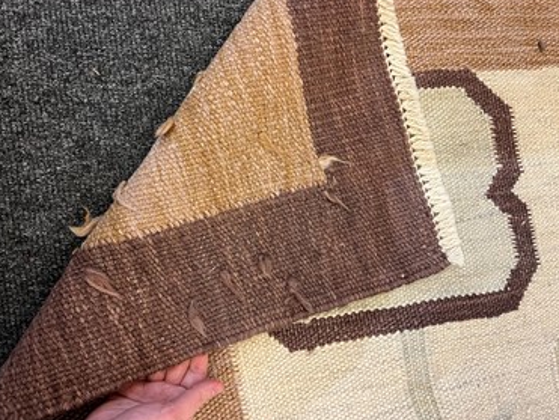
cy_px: 206
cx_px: 294
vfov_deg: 49.8
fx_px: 453
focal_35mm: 28
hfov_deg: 63.4
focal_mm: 5.1
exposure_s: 1/50
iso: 200
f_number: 1.6
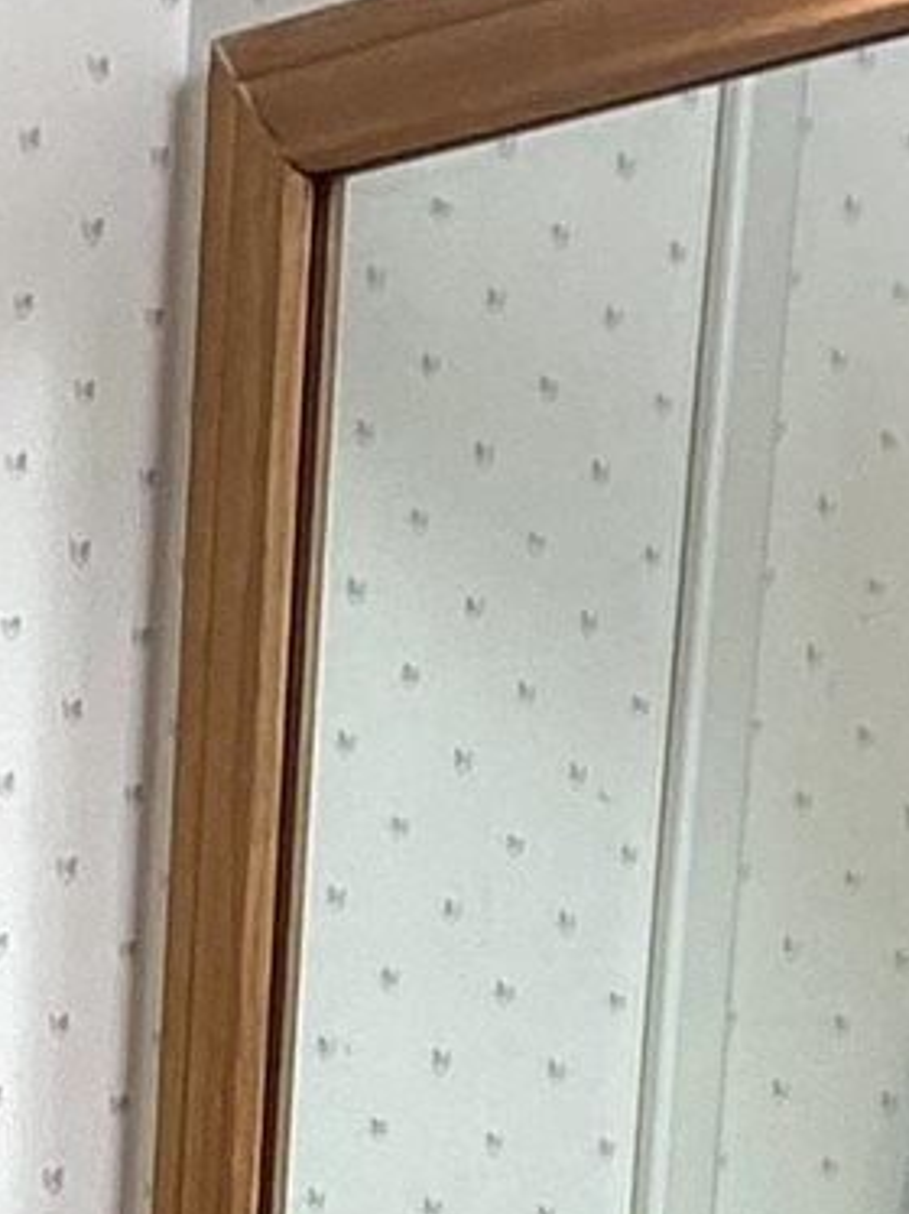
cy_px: 3233
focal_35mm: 191
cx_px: -143
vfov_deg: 9.0
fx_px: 6695
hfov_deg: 7.7
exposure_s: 1/60
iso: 64
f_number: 2.4
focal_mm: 3.3
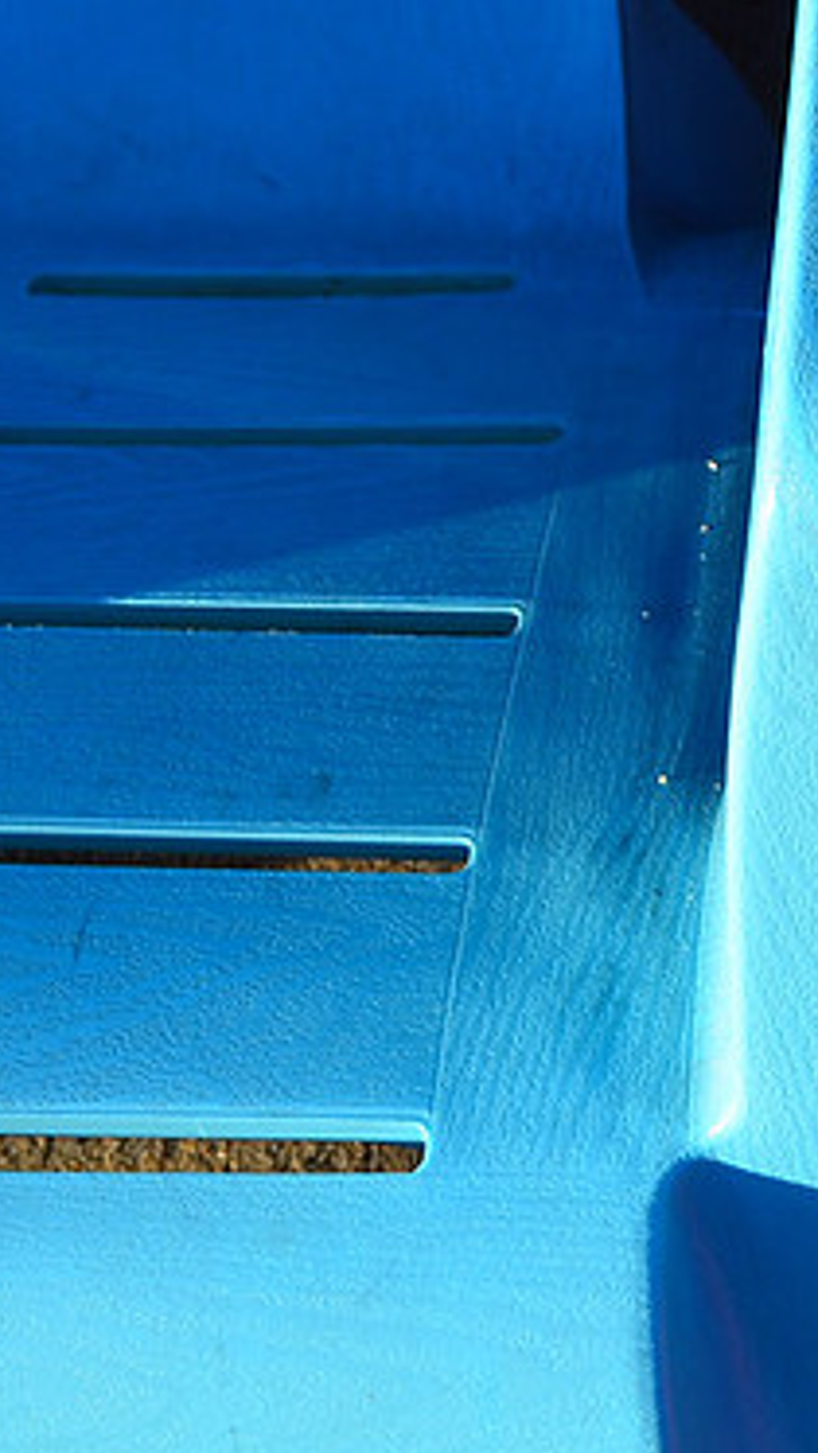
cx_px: 1344
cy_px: 578
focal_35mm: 111
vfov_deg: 19.3
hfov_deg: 10.4
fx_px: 4277
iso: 100
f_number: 6.3
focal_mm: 24
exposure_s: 1/160
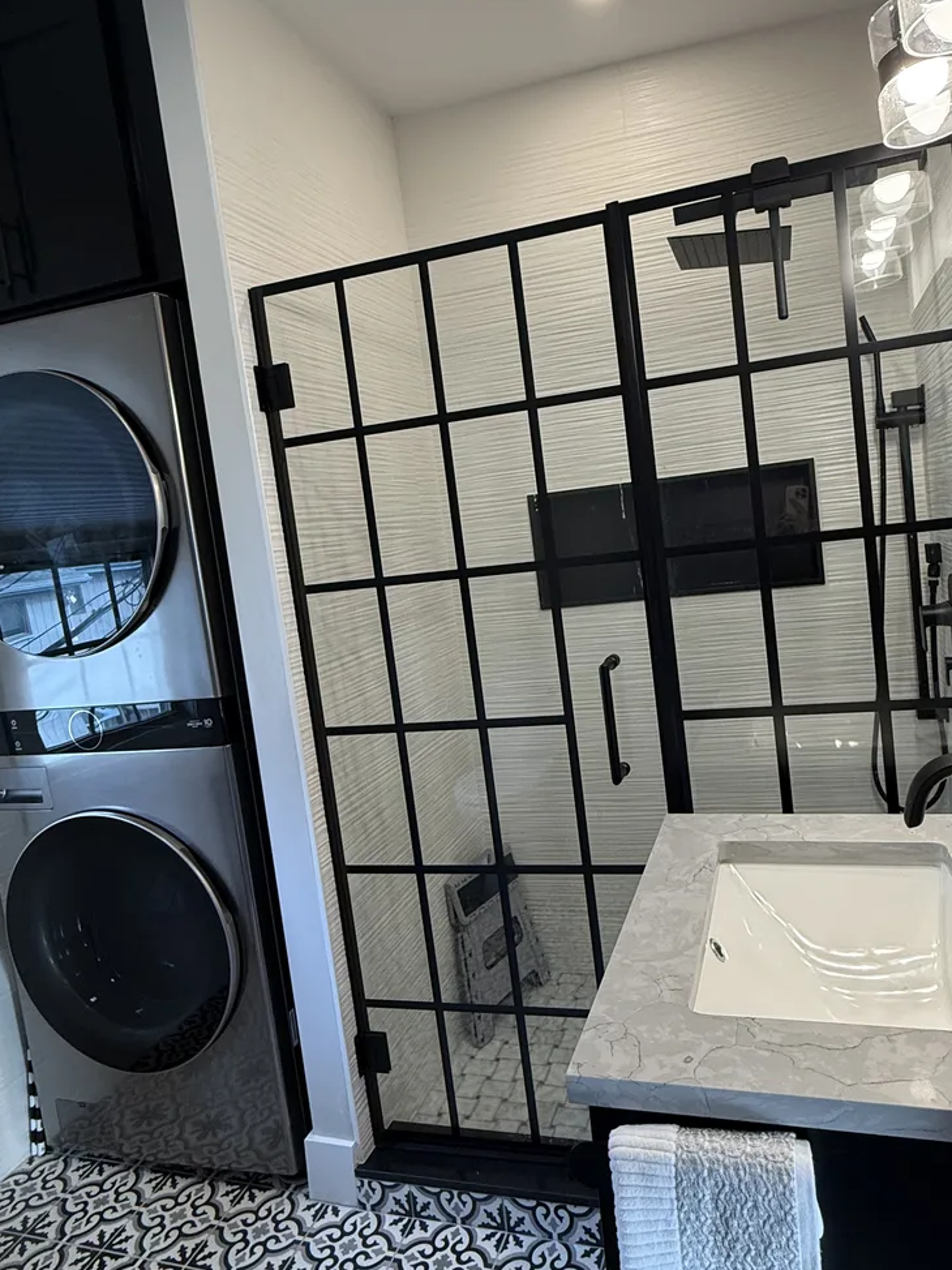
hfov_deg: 58.4
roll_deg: +7.3
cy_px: 596
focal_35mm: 23
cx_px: 565
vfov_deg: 73.9
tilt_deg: -4.5
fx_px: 844
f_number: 2.2
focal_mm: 2.22
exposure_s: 1/120
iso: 200
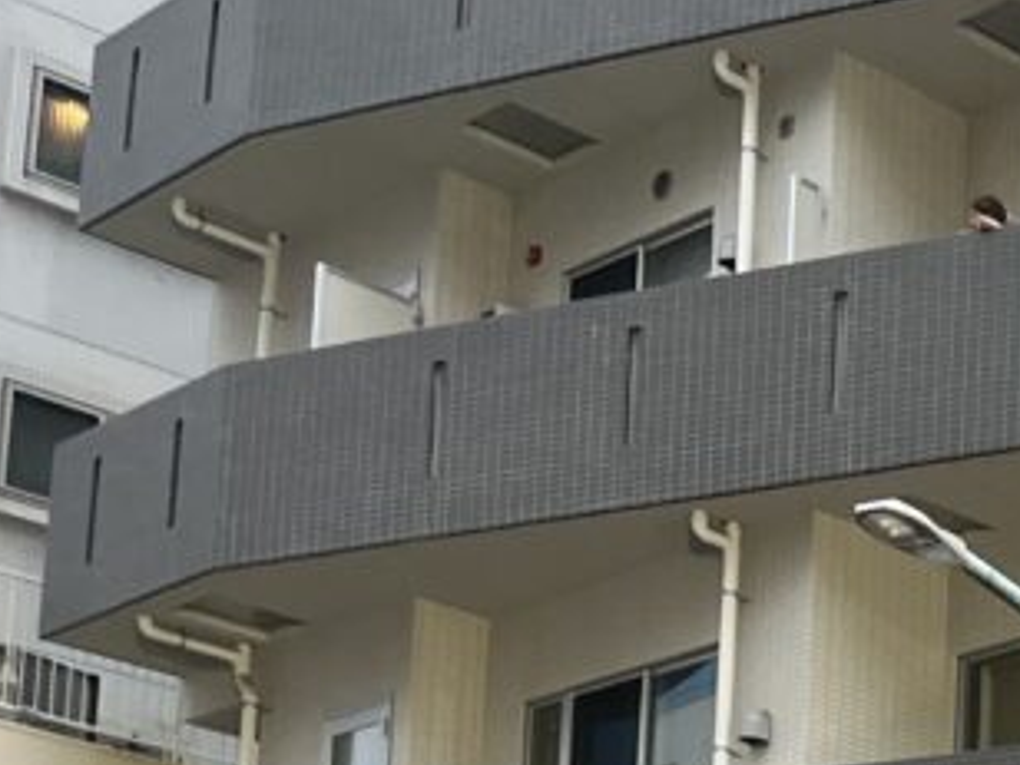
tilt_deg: +6.5
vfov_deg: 12.6
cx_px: 1961
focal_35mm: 108
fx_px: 3182
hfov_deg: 15.2
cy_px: 1345
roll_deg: +0.1
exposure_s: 1/100
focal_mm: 5.1
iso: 125
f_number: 1.6
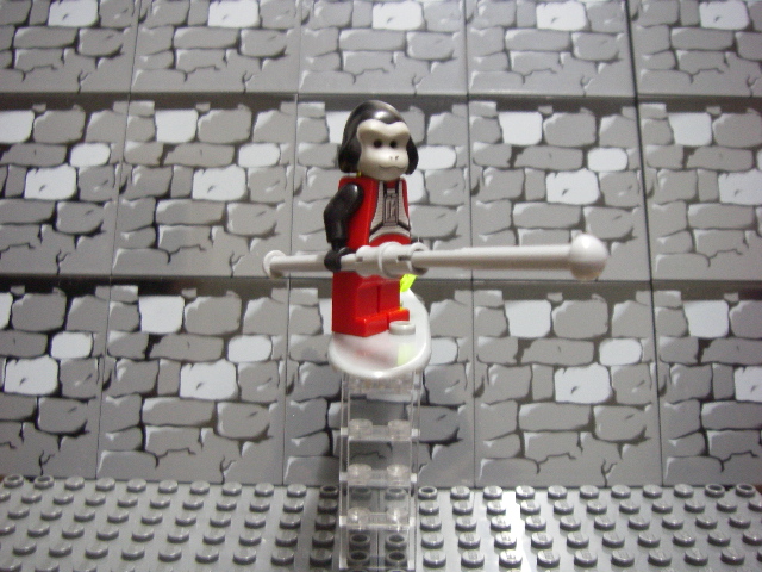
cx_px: 381
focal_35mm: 38
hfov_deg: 49.0
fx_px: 836
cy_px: 286
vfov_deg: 37.7
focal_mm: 6.3
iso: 320
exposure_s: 1/4
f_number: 3.3
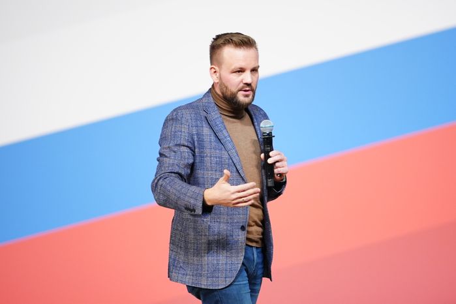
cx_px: 228
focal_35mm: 300
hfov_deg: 6.9
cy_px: 152
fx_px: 3800
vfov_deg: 4.6
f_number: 2.8
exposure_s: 1/250
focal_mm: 200
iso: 2000
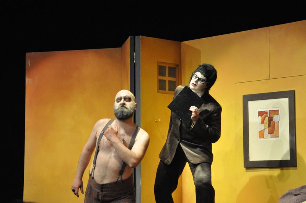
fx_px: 1019
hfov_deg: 17.1
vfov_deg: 11.4
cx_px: 153
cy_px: 102
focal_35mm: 120
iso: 3200
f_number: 8
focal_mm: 80
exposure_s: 1/250
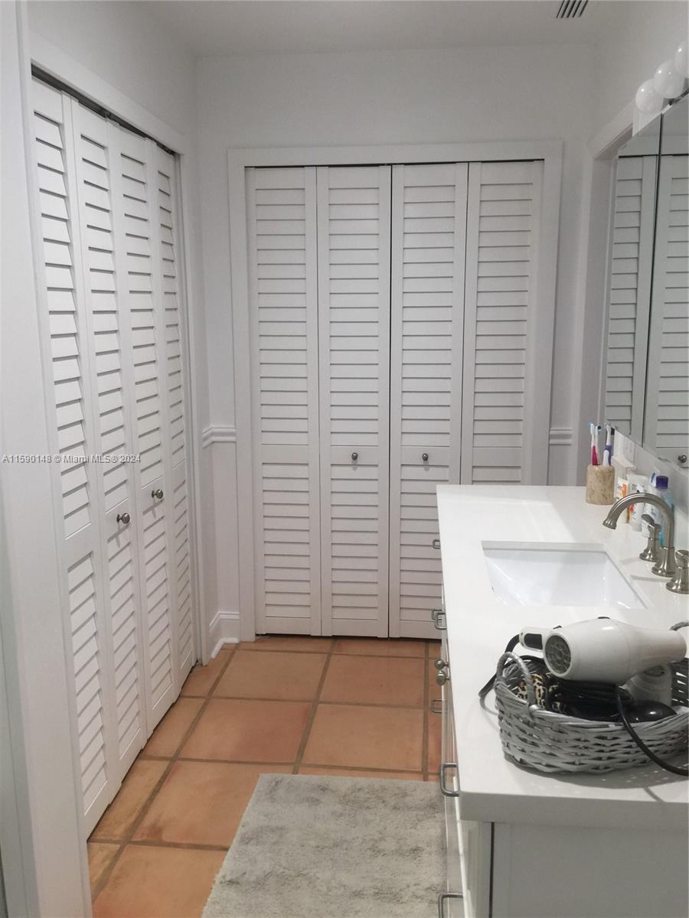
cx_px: 344
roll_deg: +1.0
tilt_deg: -11.1
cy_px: 459
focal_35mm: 29
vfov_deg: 61.7
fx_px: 770
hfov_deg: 48.2
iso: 40
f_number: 2.2
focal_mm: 4.15
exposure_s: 1/40
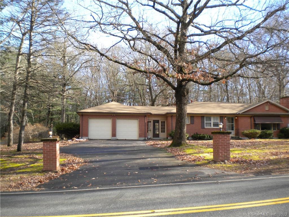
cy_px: 108
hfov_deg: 52.6
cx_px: 144
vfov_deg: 40.7
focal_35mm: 35
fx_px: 292
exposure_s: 1/98.2
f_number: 4.6
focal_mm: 6.3
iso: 80
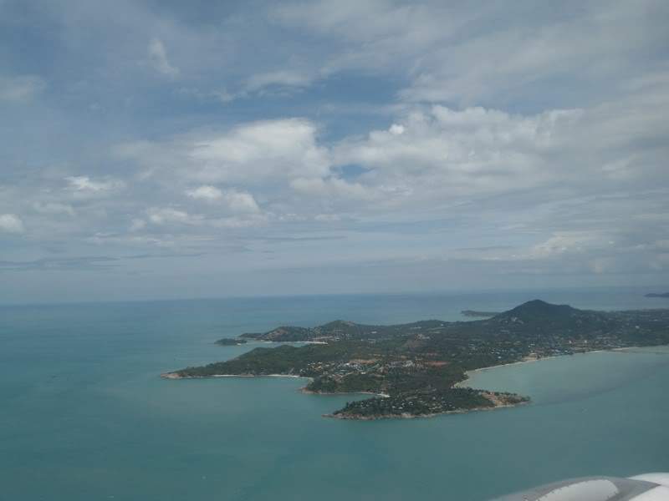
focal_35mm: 37
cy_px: 250
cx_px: 334
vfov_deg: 38.7
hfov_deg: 50.1
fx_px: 715
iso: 80
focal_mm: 6.7
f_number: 9.2
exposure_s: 1/250
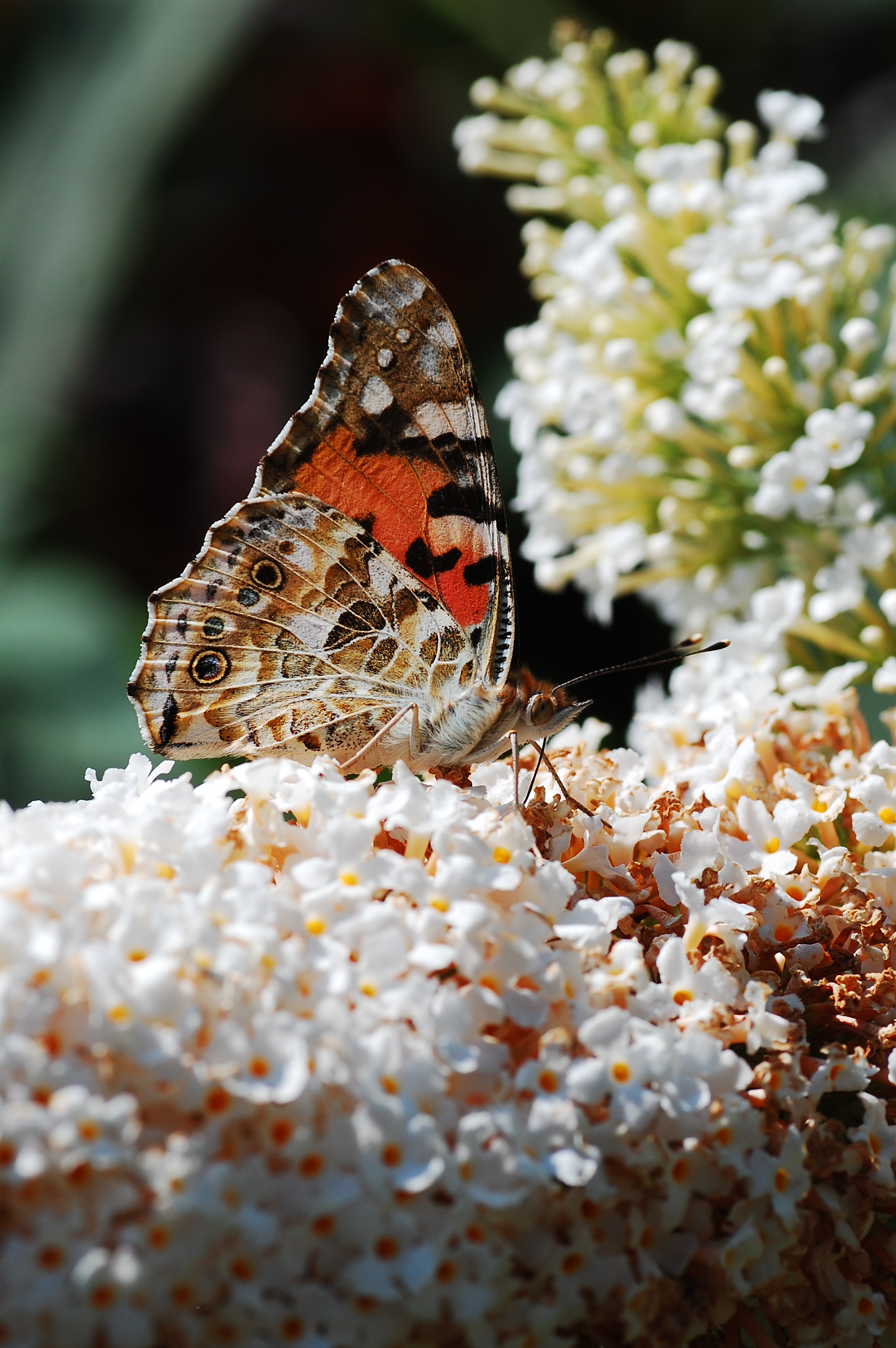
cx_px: 448
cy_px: 674
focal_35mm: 135
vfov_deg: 15.2
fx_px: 5049
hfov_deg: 10.1
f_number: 11
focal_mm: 90
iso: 200
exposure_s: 1/400
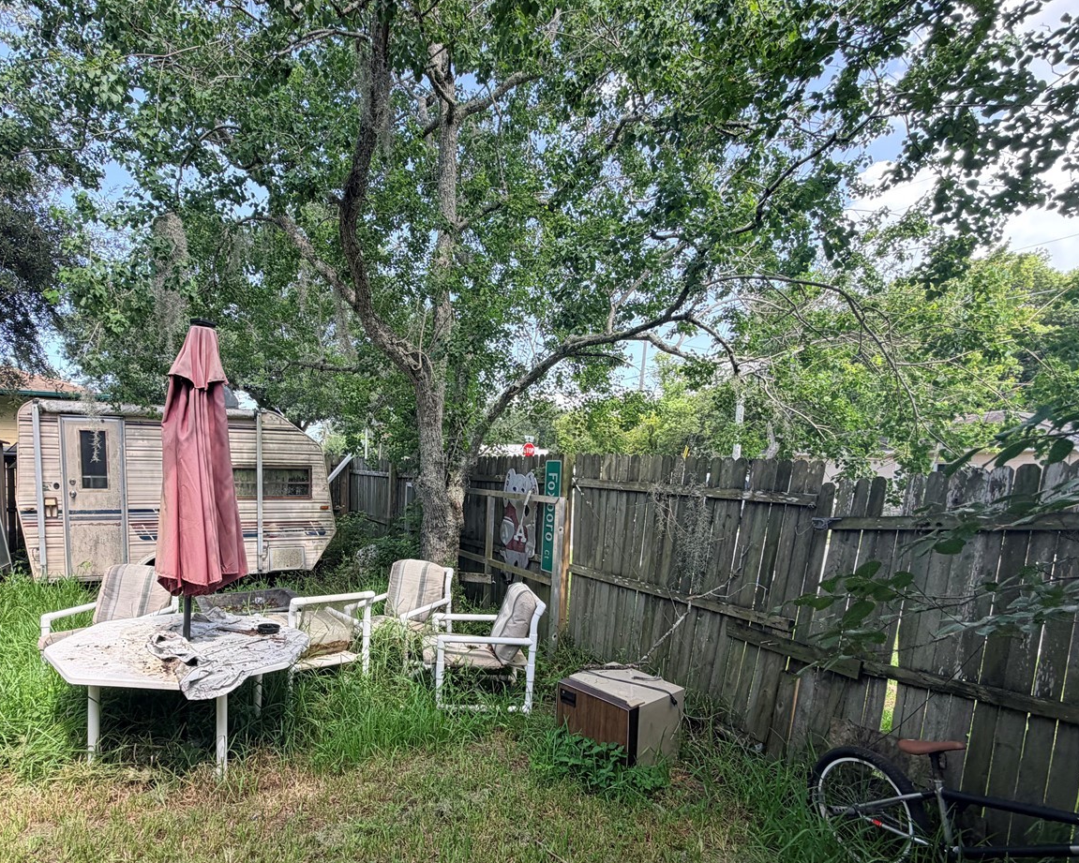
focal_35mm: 19
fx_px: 607
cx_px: 438
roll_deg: -1.0
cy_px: 525
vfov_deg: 70.0
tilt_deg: -4.8
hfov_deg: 82.4
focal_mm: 2.22
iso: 40
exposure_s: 1/181
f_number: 2.2
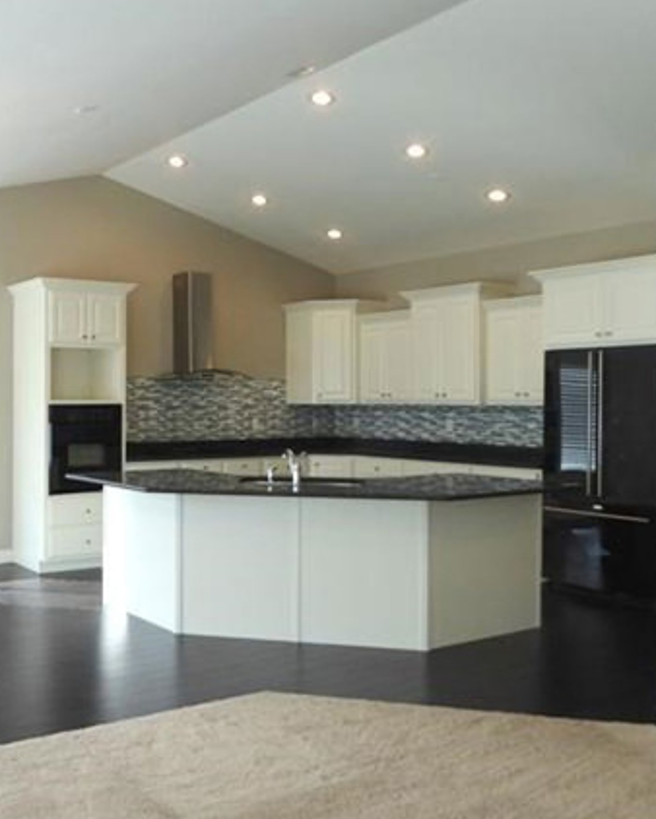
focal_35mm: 37
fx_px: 897
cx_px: 111
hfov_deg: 38.3
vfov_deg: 49.1
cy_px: 400
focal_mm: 4.3
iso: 160
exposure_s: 1/60
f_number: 3.3
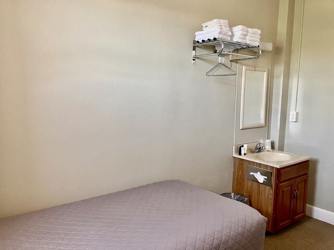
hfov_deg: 63.4
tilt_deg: -5.8
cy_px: 125
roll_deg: -0.4
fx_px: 270
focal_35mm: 28
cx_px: 167
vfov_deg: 49.7
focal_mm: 3.99
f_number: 1.8
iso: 320
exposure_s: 1/40
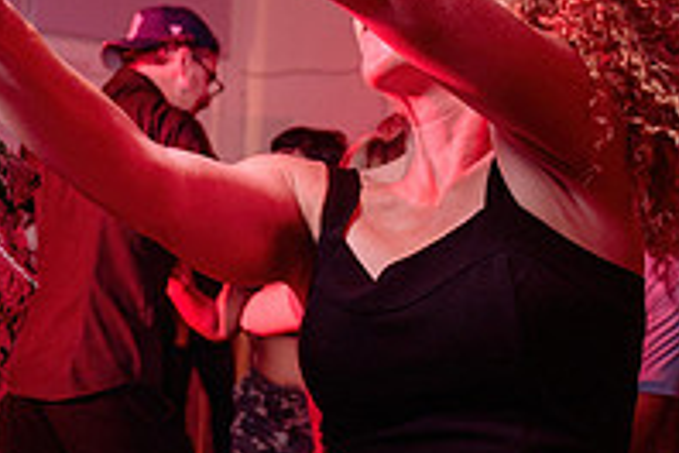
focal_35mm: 75
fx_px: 1414
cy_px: 276
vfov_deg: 18.2
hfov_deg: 27.0
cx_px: 342
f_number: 3.5
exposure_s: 1/30
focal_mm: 24
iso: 800
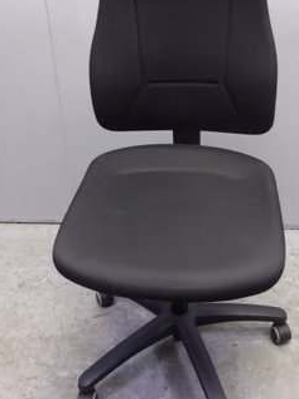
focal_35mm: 38
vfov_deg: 48.6
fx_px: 438
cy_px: 155
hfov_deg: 37.3
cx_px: 203
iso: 400
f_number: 3.3
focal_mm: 4.3
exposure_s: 1/25
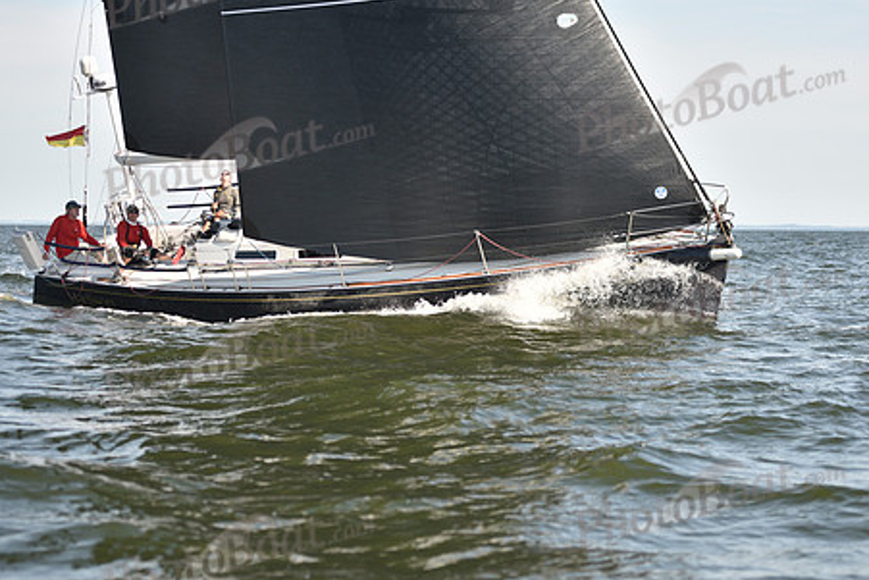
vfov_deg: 15.2
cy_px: 230
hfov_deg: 22.6
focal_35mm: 90
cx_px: 476
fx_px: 2173
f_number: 2.8
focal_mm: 70
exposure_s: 1/1000
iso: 250
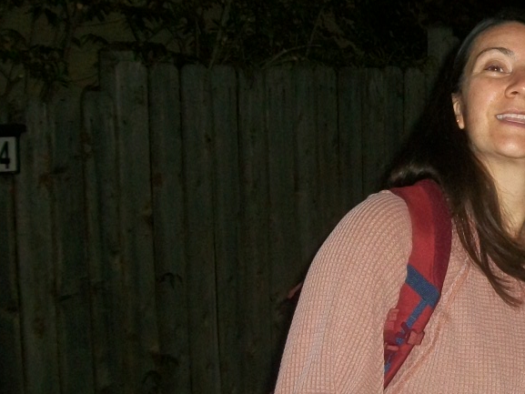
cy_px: 222
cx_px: 485
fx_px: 1077
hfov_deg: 26.4
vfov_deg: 20.7
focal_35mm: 71
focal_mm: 5.7
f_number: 2.9
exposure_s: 1/30
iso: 160
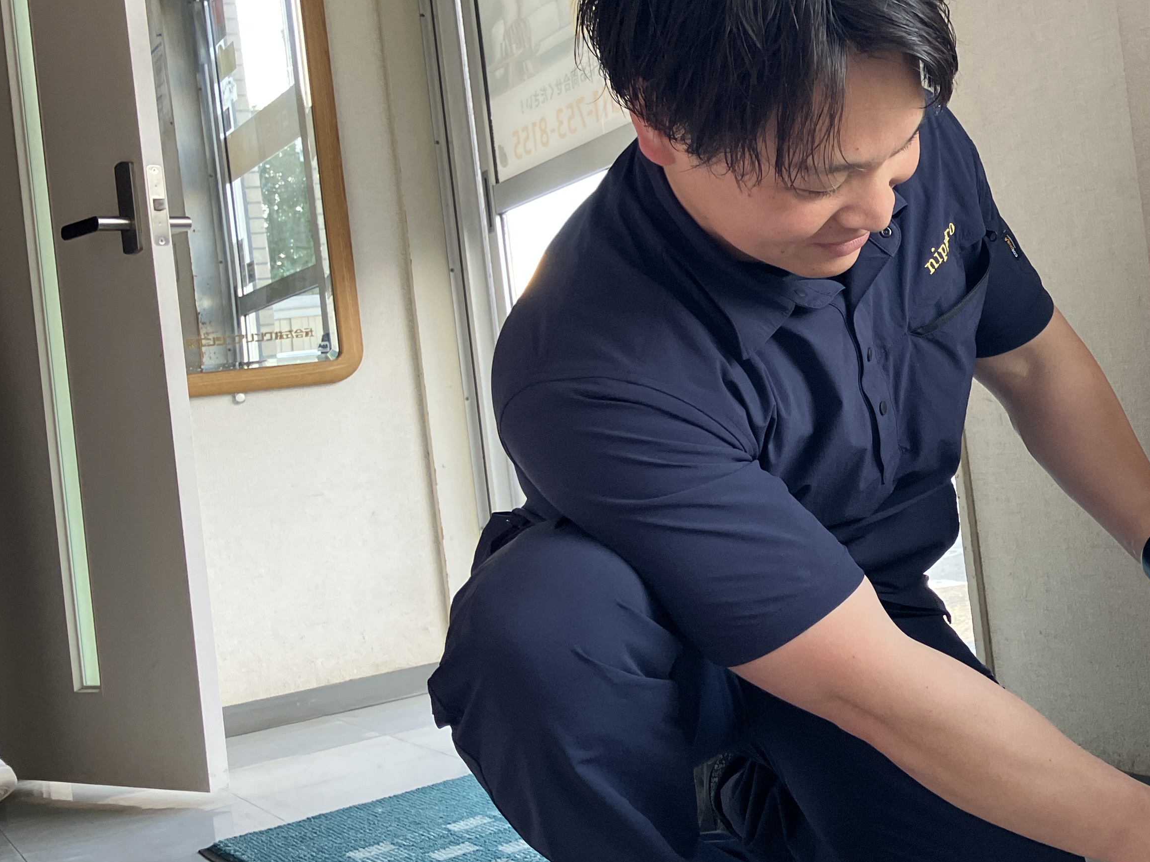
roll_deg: +6.9
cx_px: 1005
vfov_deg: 29.6
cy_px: 322
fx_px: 1628
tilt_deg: +1.8
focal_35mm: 49
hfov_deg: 36.8
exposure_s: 1/121
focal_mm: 3.99
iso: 80
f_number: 1.8
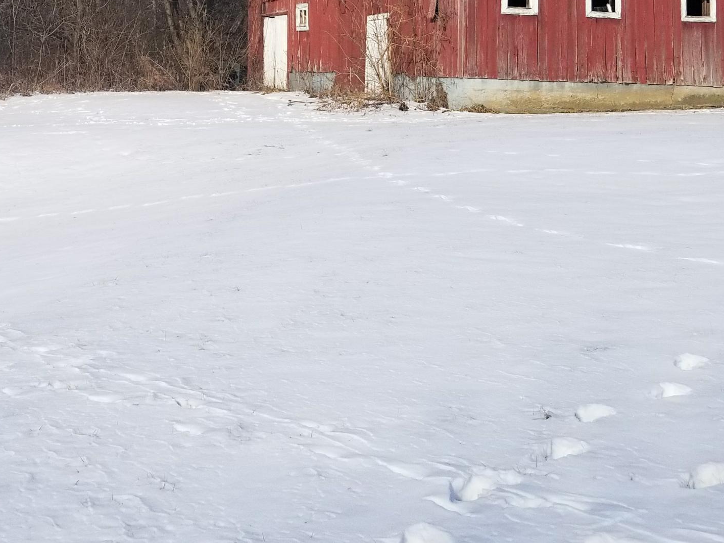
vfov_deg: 25.2
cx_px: 163
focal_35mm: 55
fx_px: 1151
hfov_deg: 34.1
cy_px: -13
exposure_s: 1/3648
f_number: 1.7
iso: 50
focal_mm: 4.25
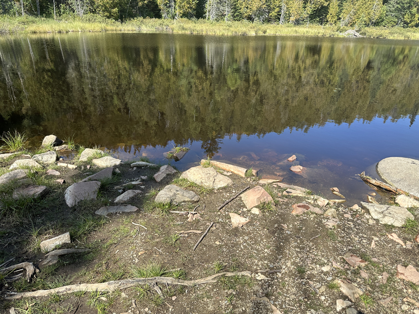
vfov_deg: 56.8
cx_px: 210
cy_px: 157
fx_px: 291
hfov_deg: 71.6
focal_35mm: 24
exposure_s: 1/1433
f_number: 1.78
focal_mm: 6.86
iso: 80
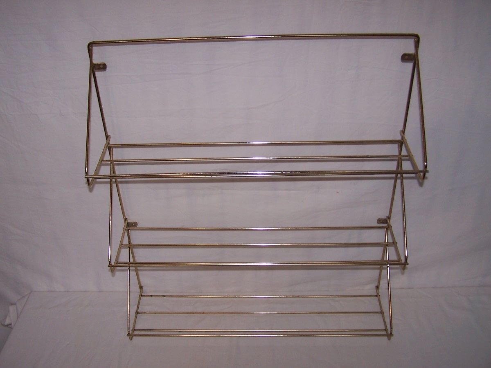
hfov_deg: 49.0
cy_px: 184
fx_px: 539
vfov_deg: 37.7
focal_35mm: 38
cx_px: 246
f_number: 2.8
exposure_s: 1/60
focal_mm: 6.3
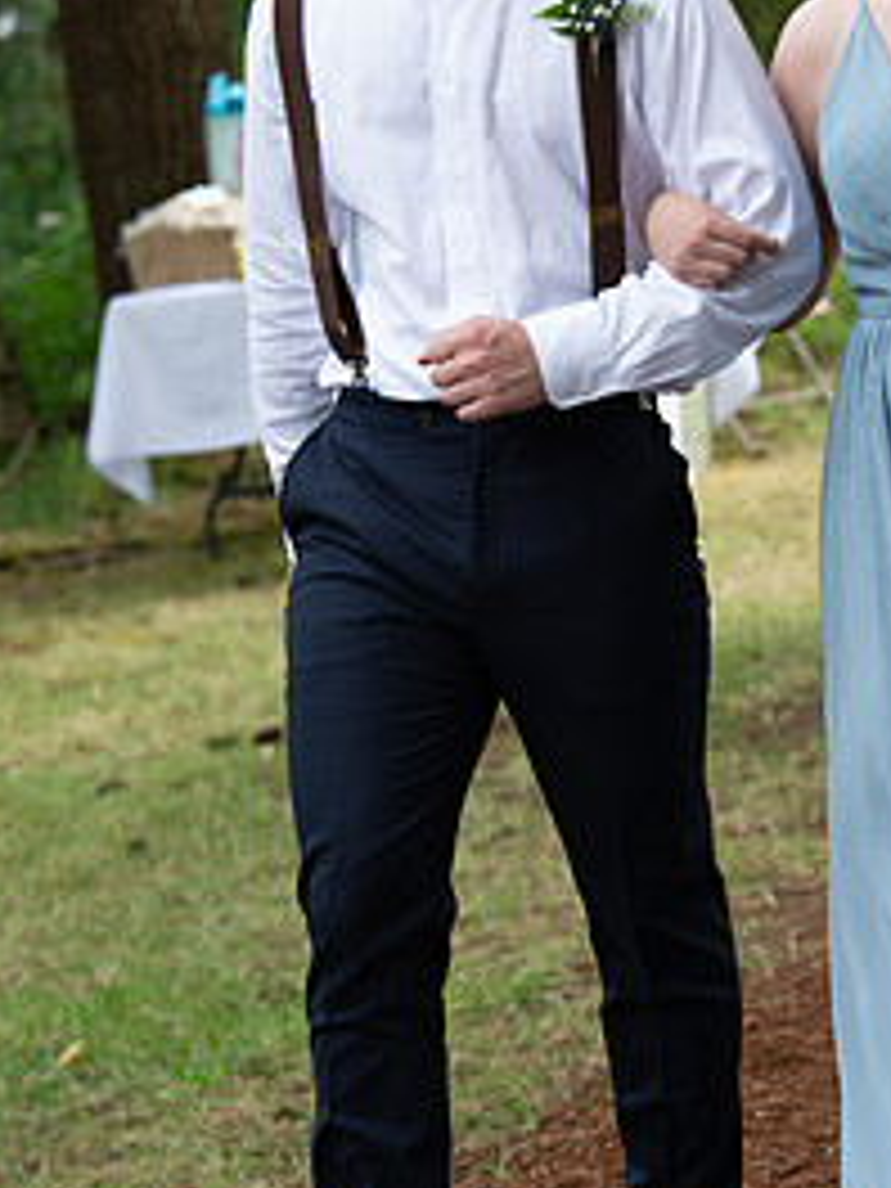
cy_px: 576
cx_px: 626
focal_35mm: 164
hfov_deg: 9.0
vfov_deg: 12.0
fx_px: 5628
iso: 640
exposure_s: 1/125
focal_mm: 100
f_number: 5.6
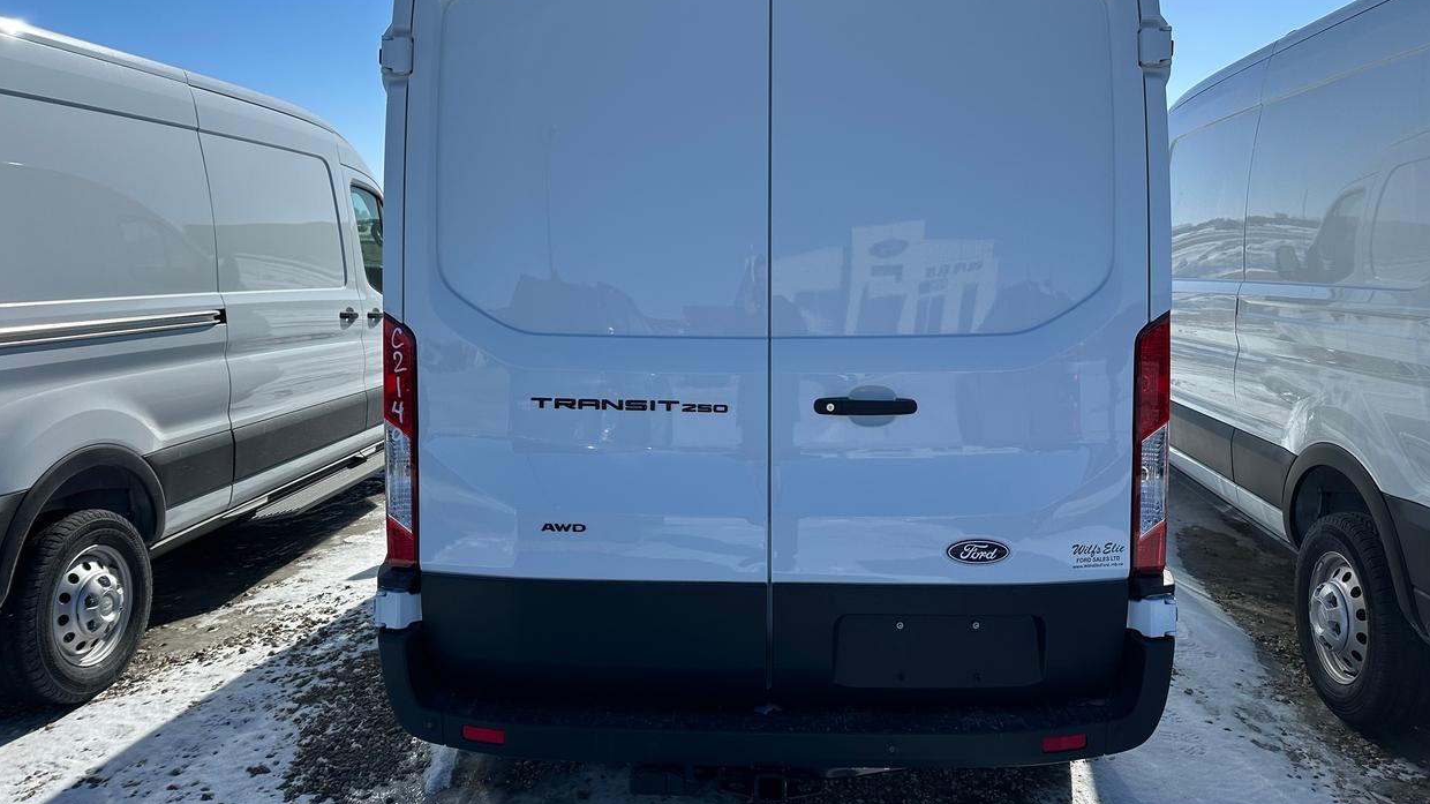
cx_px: 717
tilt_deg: -6.9
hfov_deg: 69.9
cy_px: 355
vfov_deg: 42.8
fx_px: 1024
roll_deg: +0.9
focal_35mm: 27
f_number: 1.78
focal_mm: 6.86
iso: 80
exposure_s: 1/7576
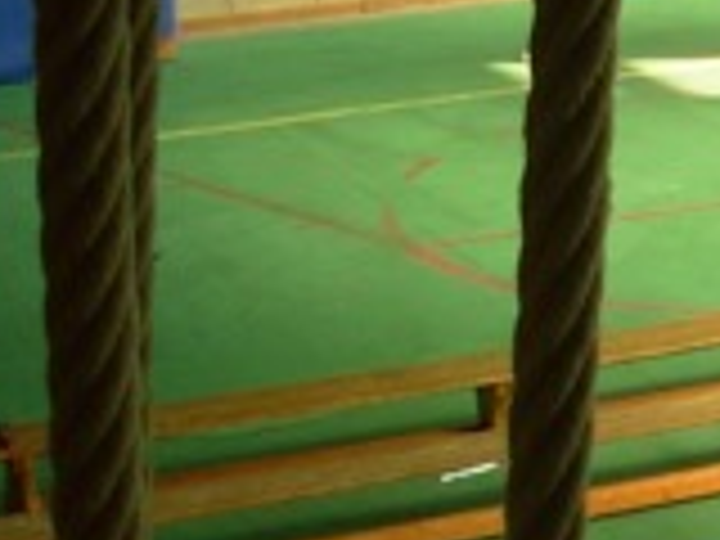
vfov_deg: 7.8
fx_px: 3952
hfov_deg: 9.7
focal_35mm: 190
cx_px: 1413
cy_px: 284
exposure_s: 1/85.4
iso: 50
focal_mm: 6.3
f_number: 2.9
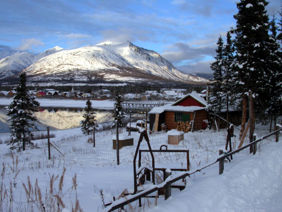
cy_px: 106
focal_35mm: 38
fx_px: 310
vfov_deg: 37.7
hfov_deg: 49.0
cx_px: 141
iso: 100
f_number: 6.7
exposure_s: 1/272
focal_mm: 7.8
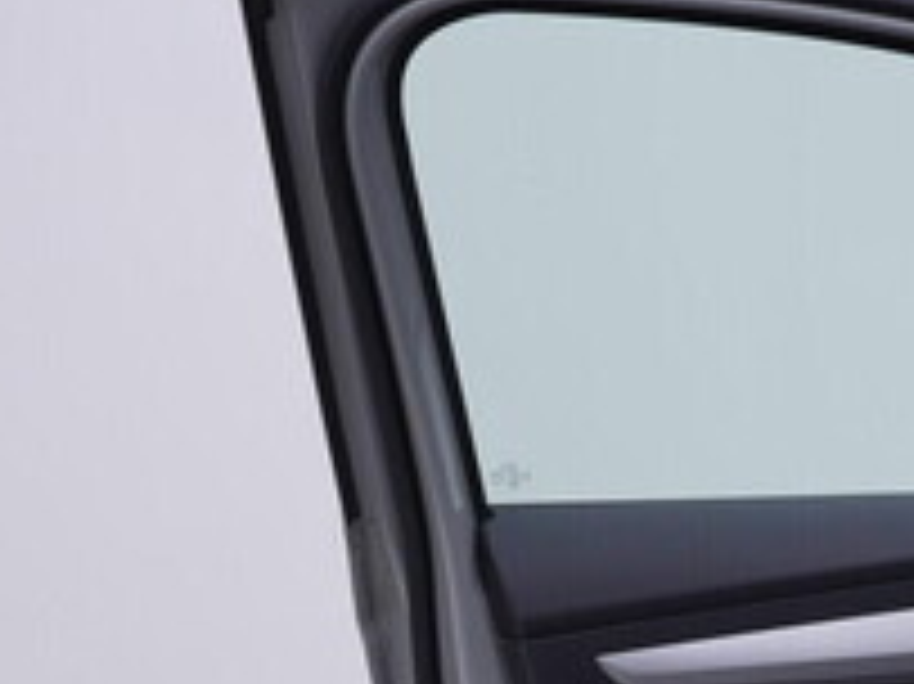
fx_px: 2481
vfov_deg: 15.4
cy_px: 727
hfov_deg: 20.2
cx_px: 909
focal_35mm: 94
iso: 125
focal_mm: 24
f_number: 4
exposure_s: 1/80
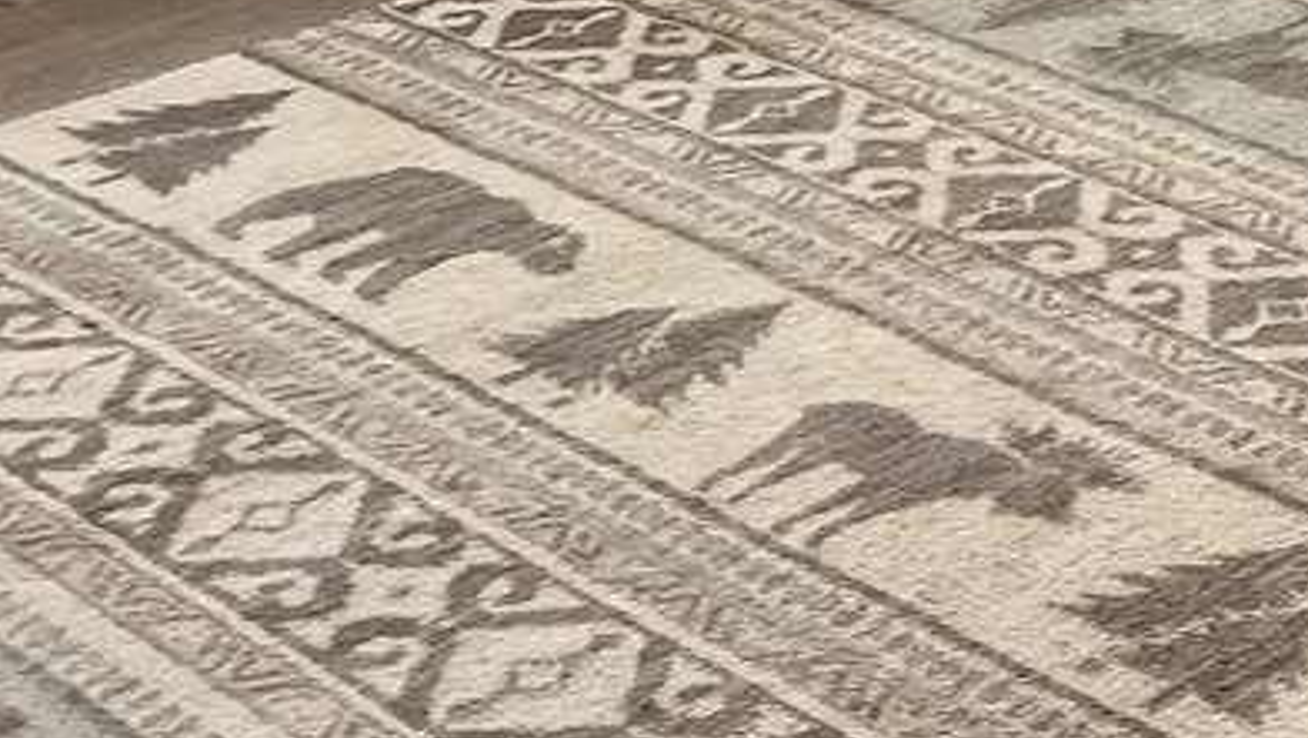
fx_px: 3609
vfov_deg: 10.4
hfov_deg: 18.3
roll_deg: -0.5
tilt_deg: -6.3
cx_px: 1945
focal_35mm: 104
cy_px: -918
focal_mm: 5.7
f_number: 1.5
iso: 80
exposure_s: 1/60
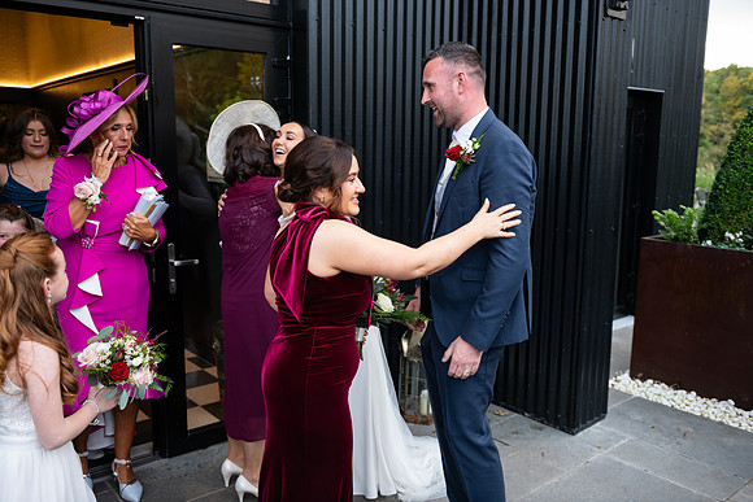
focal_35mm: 32
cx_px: 376
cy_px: 251
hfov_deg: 58.7
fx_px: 669
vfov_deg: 41.1
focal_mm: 32
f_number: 3.5
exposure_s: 1/160
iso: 320
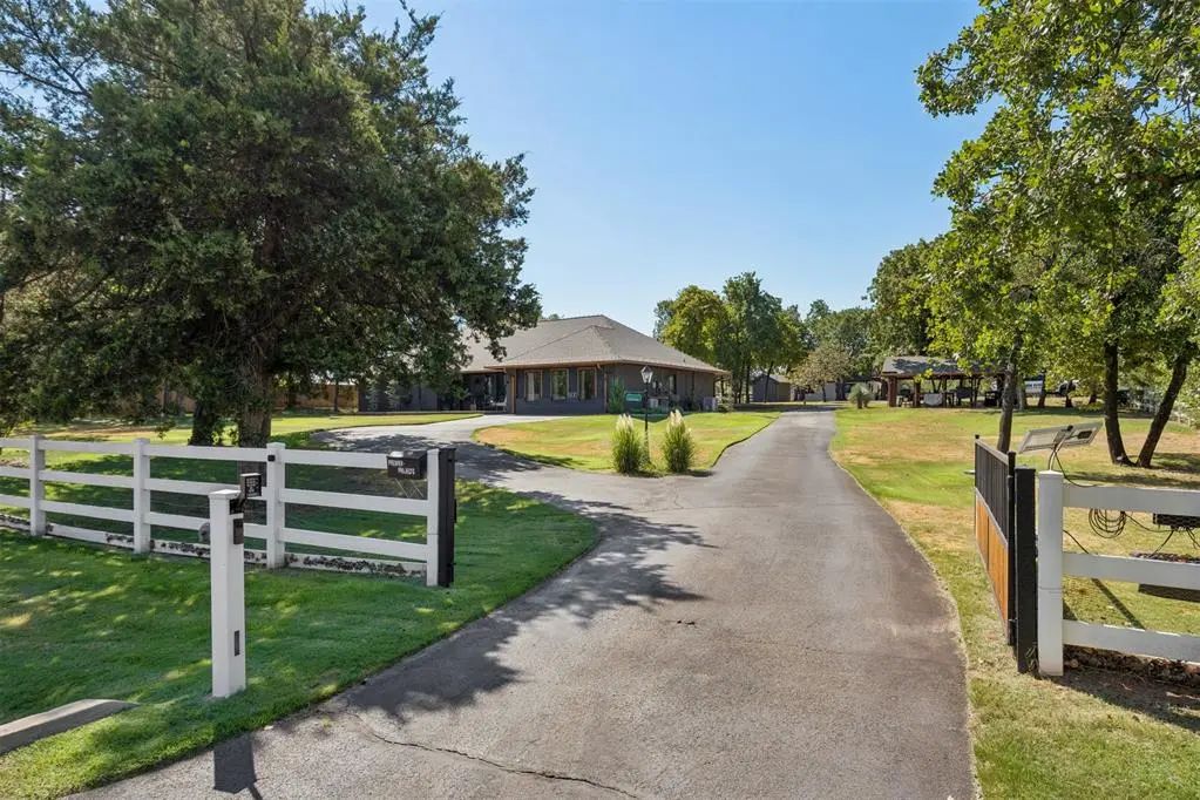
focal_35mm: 22
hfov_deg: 78.6
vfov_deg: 57.2
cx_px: 600
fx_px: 733
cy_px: 400
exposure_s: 1/1250
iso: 200
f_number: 8
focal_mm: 22
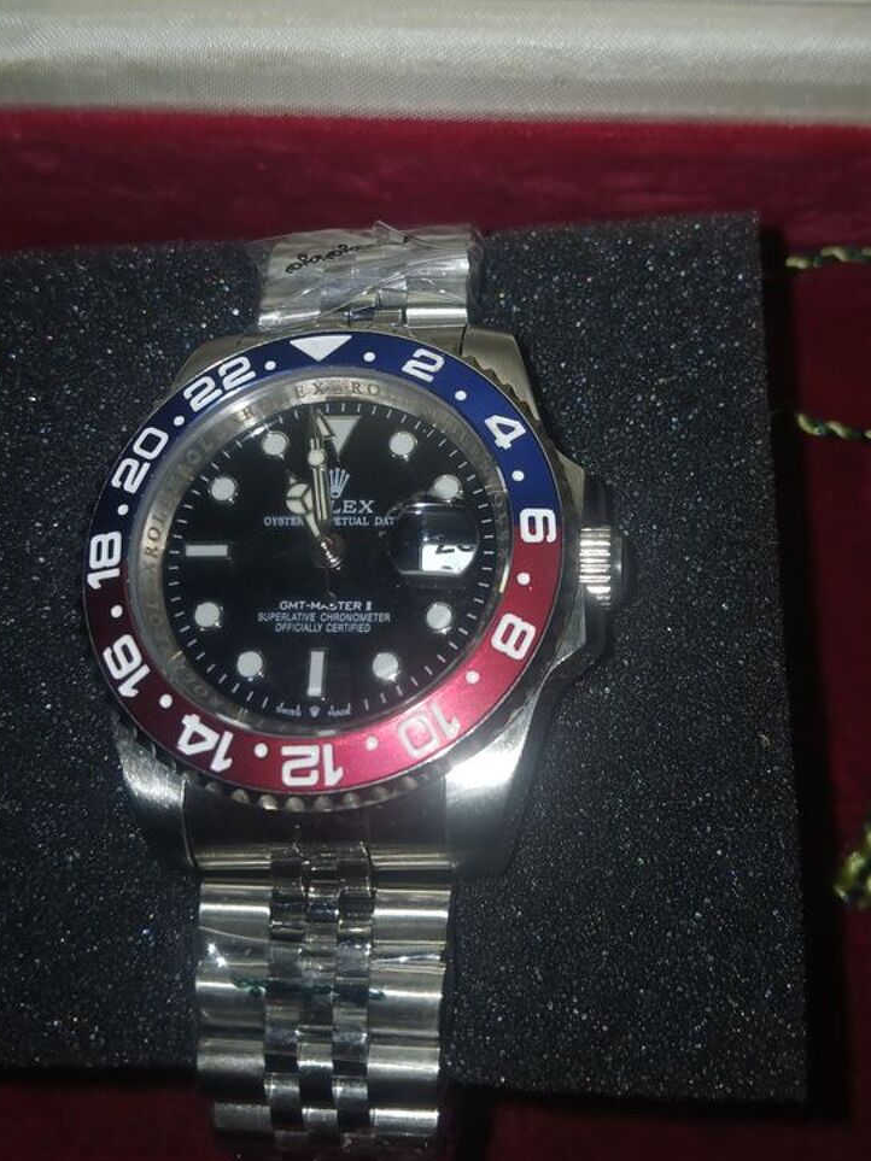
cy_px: 503
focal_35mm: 36
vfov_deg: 51.2
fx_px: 1208
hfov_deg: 39.6
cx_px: 499
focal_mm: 3.98
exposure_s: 1/130
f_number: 1.8
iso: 20
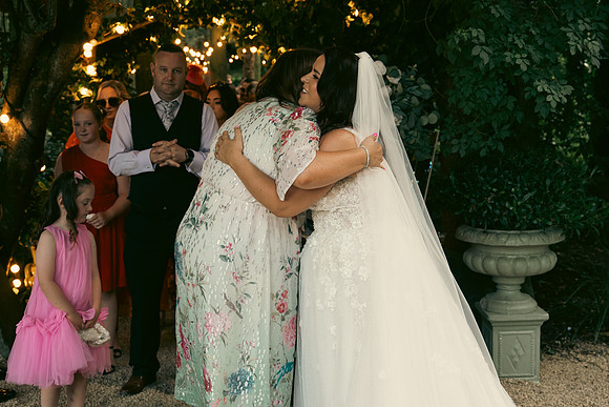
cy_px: 204
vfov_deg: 27.5
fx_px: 829
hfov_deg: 40.3
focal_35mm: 49
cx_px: 304
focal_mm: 33
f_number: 3.5
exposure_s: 1/200
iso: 400
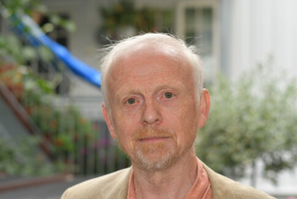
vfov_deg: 18.2
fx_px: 620
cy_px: 100
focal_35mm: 75
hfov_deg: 27.0
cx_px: 148
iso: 140
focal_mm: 50
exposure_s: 1/250
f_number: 2.8
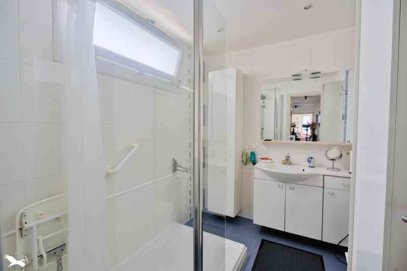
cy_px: 136
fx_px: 181
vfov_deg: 73.7
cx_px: 204
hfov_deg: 96.7
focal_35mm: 16
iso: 800
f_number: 8
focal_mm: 16
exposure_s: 1/25
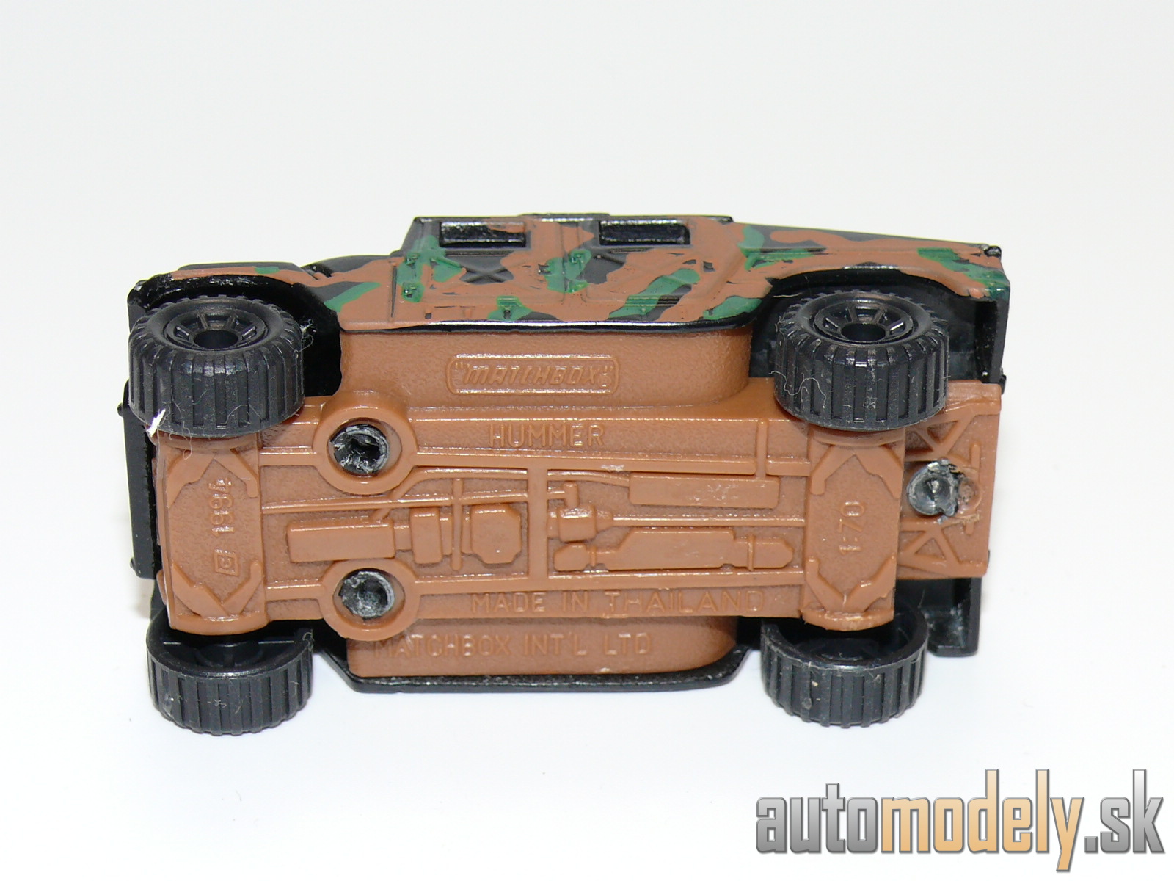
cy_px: 440
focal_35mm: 93
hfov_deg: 21.1
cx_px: 587
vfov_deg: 15.9
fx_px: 3154
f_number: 4
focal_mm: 12.7
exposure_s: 1/30
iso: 100
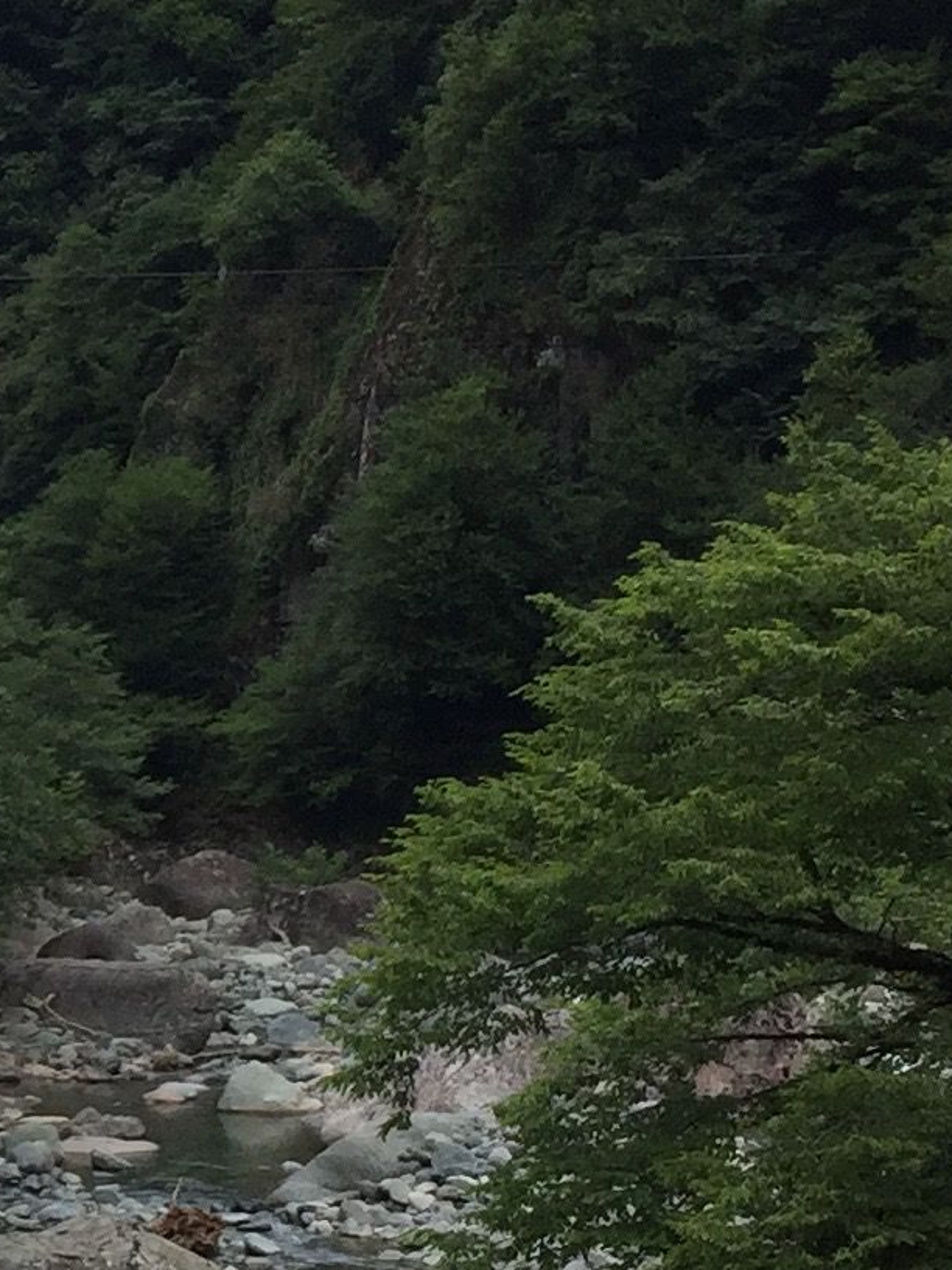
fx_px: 4254
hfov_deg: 11.7
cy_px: 996
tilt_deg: -6.1
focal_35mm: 116
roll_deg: +0.7
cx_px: -832
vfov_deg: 16.9
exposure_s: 1/860
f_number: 2.2
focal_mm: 4.15
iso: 32
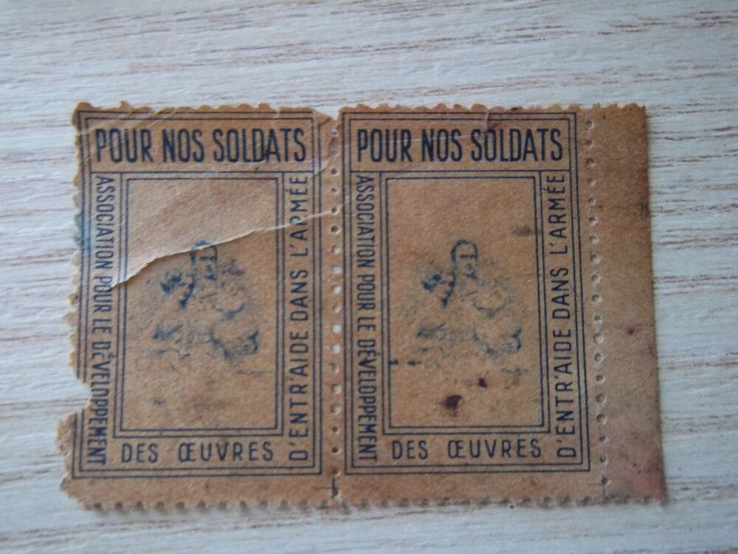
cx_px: 369
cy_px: 277
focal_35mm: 28
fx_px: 597
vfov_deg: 49.7
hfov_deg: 63.4
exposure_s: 1/13
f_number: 3.5
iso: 160
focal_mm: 5.05
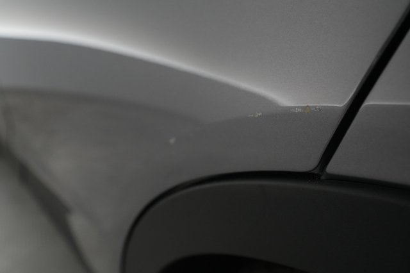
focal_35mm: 27
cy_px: 136
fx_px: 307
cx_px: 205
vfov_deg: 47.9
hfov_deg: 67.4
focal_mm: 27
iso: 5000
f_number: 5
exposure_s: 1/200
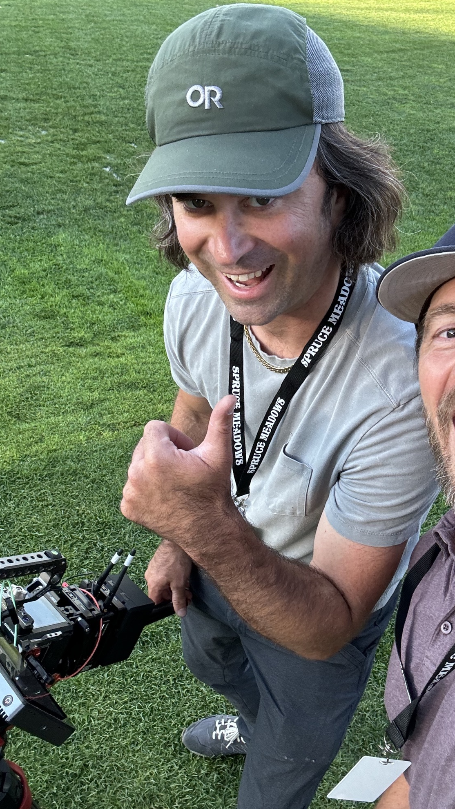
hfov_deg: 35.5
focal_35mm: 33
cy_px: 406
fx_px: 708
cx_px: 276
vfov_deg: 59.5
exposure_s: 1/120
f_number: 1.9
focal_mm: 2.69
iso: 40
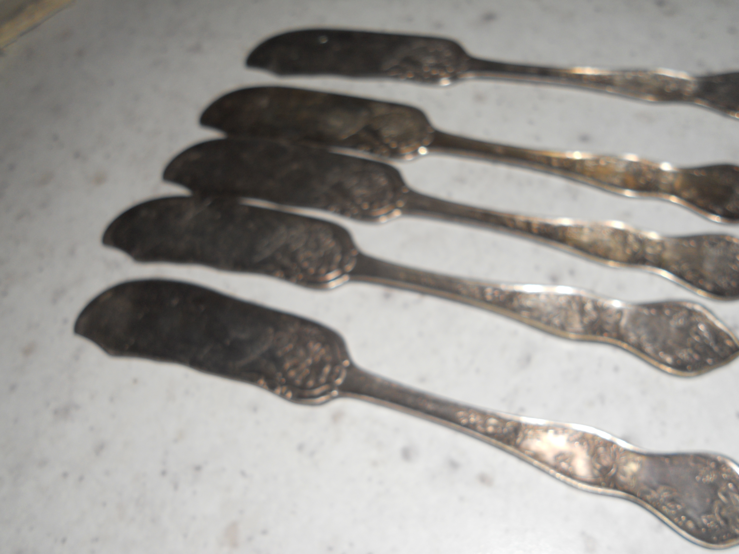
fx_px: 683
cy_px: 277
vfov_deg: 44.2
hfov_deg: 56.8
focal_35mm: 32
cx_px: 370
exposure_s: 1/25
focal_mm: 5.8
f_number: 8.8
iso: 80
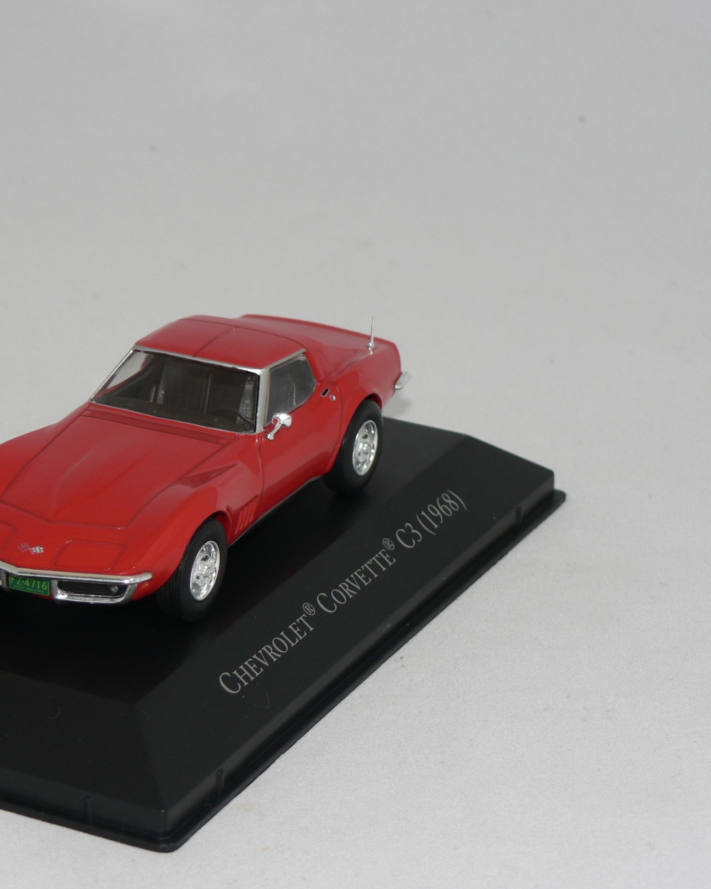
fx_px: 3577
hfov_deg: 11.3
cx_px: 214
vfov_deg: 14.2
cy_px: 443
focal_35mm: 136
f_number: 3.2
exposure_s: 1/60
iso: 80
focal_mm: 17.3
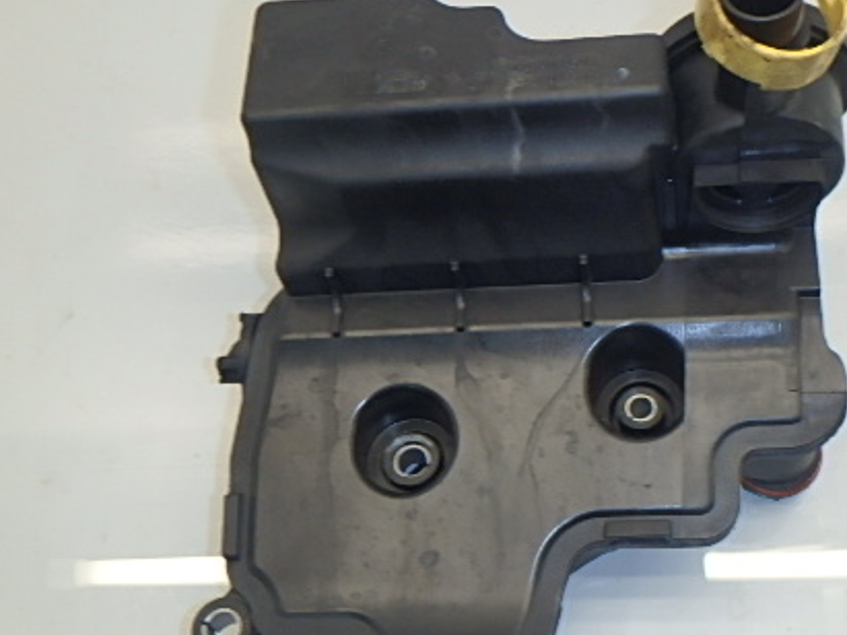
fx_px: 1296
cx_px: 577
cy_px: 386
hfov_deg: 35.8
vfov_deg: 27.4
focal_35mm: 53
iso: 200
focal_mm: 6
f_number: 4.9
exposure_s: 1/40
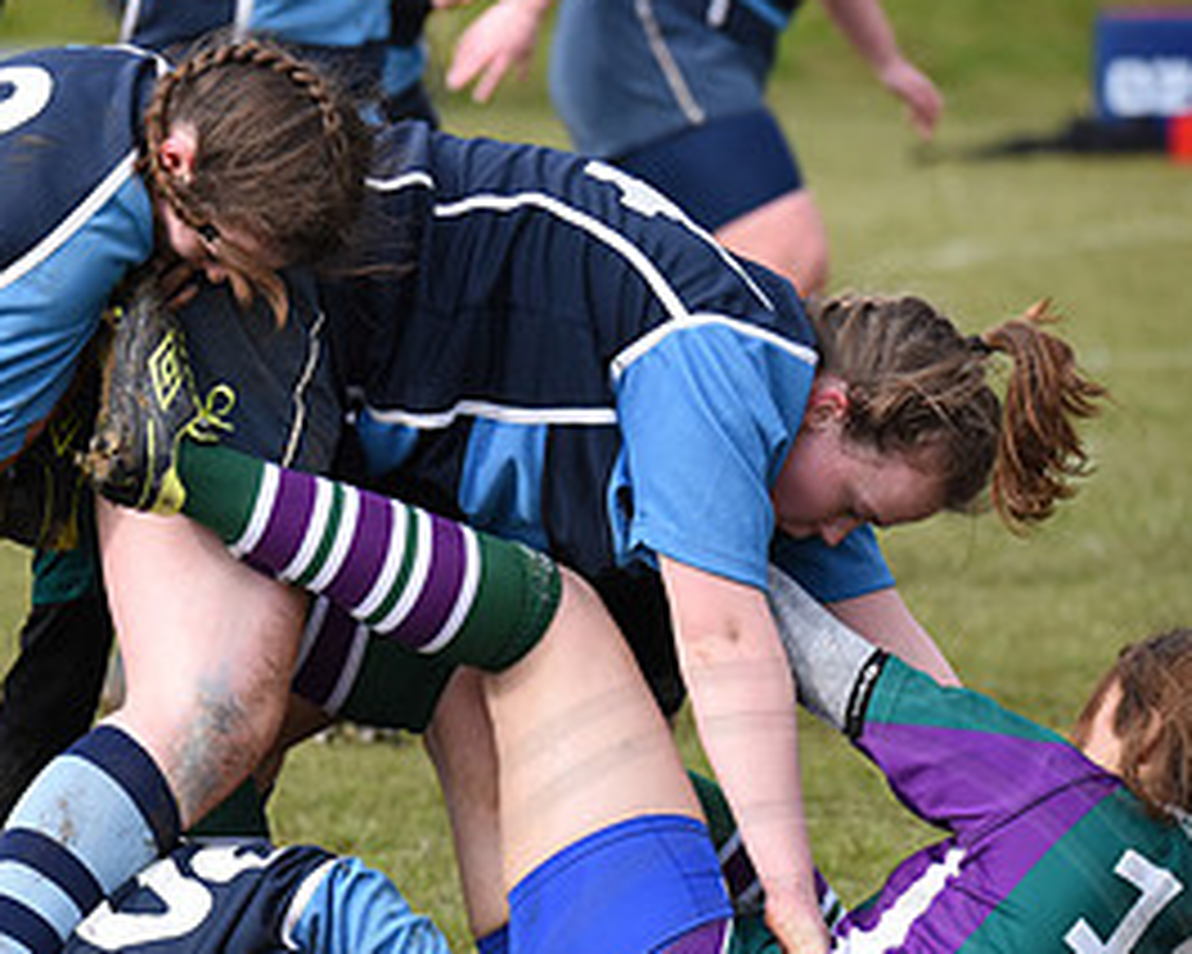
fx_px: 23919
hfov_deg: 2.9
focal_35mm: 678
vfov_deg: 2.3
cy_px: 736
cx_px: -31
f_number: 9
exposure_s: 1/1250
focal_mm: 330
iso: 2000
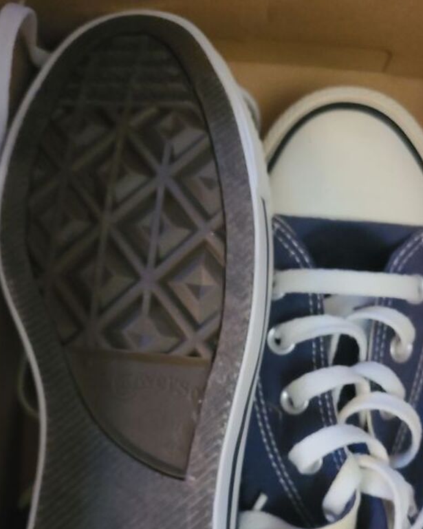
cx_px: 240
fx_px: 689
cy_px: 381
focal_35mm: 44
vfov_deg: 41.1
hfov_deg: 34.1
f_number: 1.8
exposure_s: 1/25
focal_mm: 5.4
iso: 1250
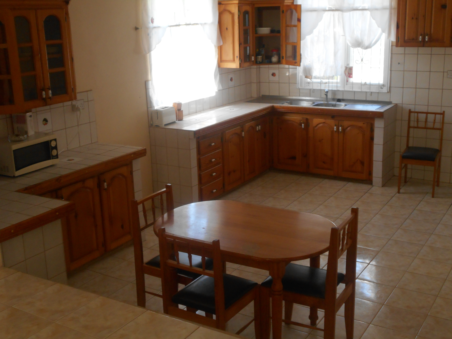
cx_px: 226
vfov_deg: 32.9
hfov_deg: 42.9
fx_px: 575
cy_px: 170
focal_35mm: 44
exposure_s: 1/30
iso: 250
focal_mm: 7.7
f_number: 4.2
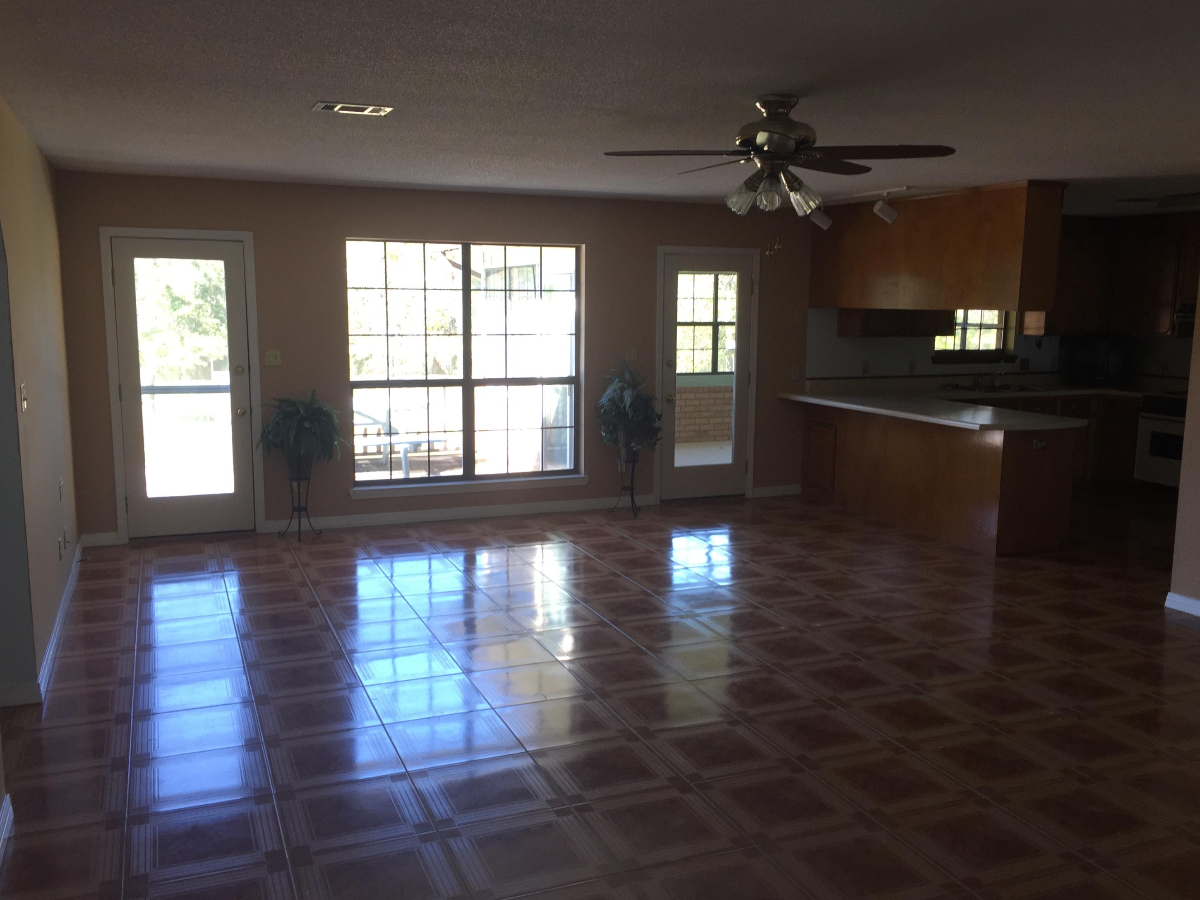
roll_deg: -0.7
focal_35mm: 30
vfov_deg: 46.8
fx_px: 1040
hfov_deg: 60.0
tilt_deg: -9.6
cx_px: 611
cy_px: 460
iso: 32
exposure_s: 1/60
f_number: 2.2
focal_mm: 4.15
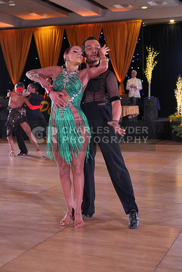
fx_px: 440
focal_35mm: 58
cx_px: 91
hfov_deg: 23.4
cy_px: 136
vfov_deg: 34.5
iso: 2500
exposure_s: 1/500
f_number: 4
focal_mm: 58
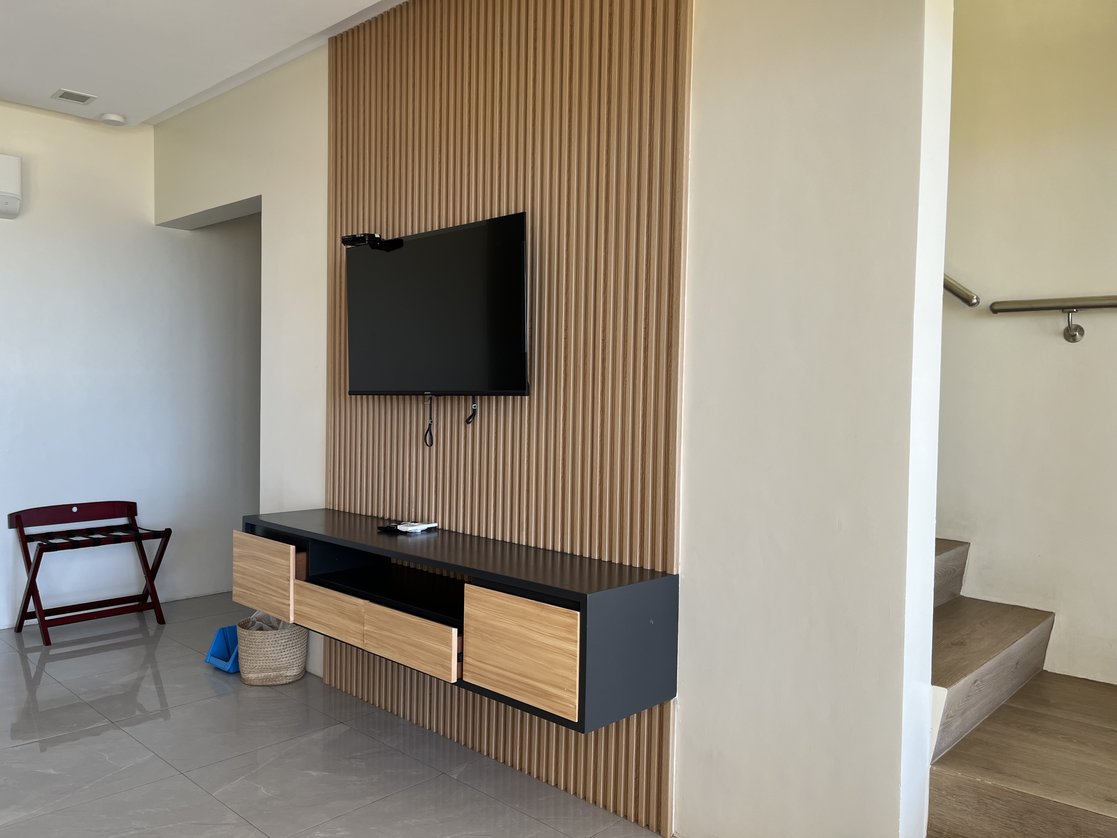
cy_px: 419
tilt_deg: -1.5
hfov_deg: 67.3
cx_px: 558
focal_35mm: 26
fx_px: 839
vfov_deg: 53.1
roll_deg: -0.8
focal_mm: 5.1
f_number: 1.6
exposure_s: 1/122
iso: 40
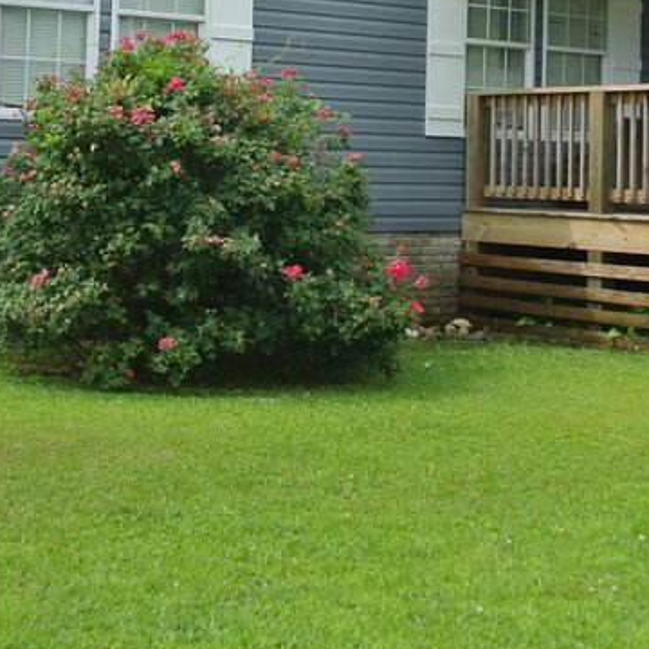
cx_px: 368
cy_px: 78
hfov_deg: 23.0
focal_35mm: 75
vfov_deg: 22.6
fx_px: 1591
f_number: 4.5
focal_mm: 11.8
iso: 100
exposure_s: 1/500
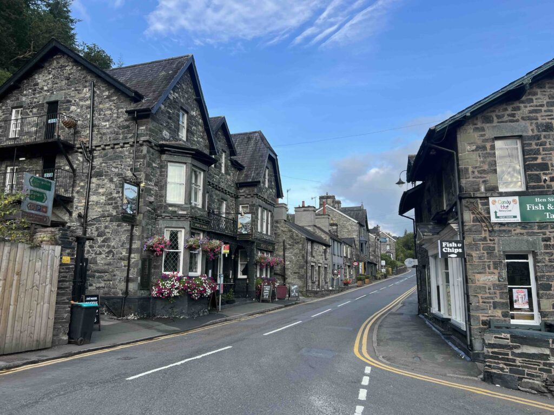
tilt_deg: +10.6
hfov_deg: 67.3
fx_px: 416
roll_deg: +0.1
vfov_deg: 53.1
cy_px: 208
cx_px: 277
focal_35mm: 26
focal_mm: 5.7
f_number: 1.5
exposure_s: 1/1171
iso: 50
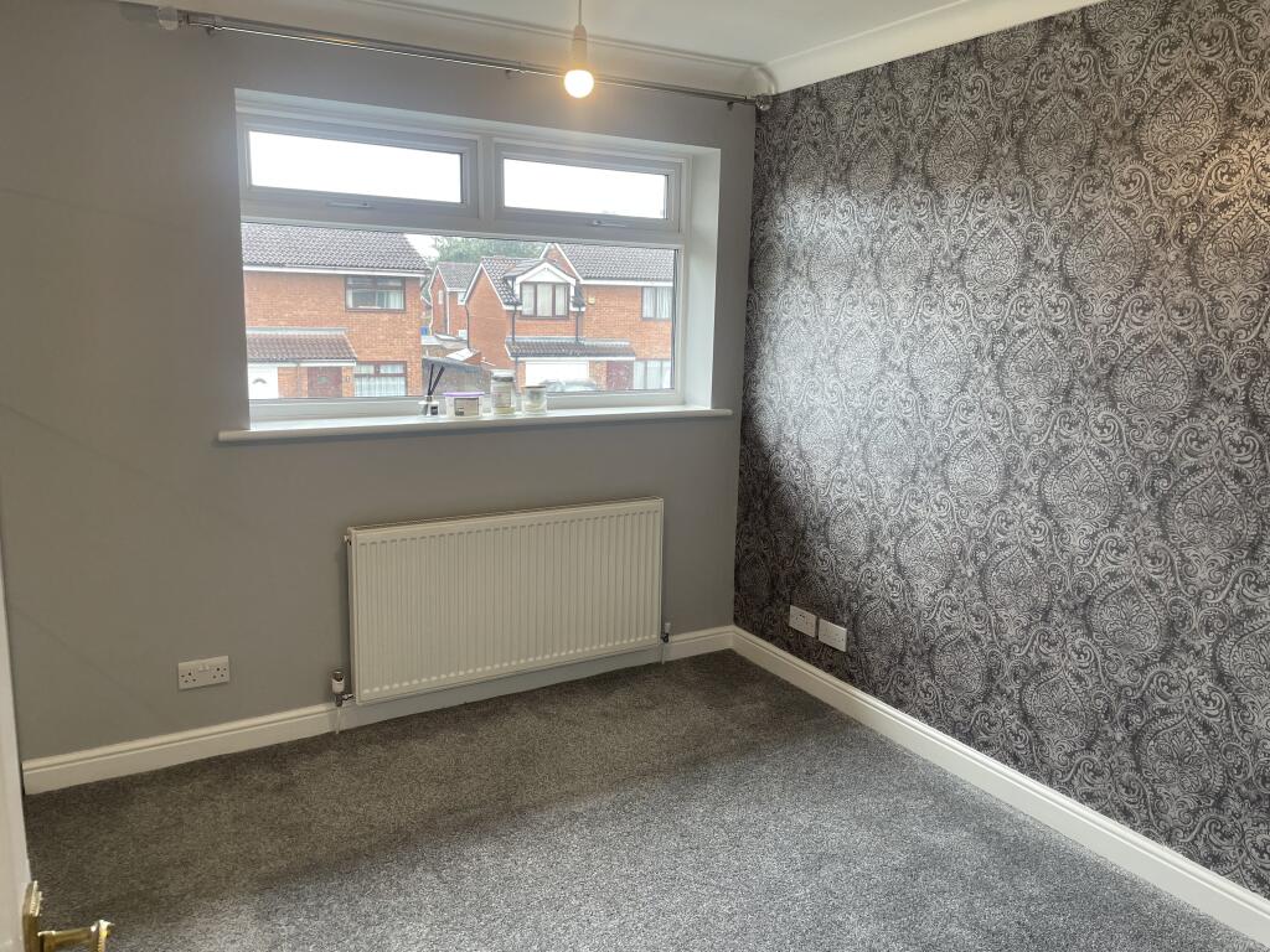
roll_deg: -1.7
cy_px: 476
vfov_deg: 53.1
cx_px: 635
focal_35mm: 26
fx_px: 954
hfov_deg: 67.3
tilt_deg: -8.4
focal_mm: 4.2
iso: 80
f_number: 1.6
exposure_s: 1/100
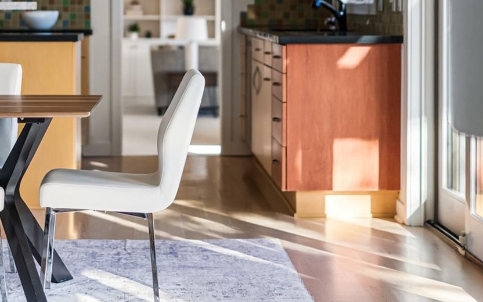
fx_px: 1290
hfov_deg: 21.1
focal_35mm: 98
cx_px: 151
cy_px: 25
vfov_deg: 13.2
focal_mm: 50
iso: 400
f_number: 1.8
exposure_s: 1/400
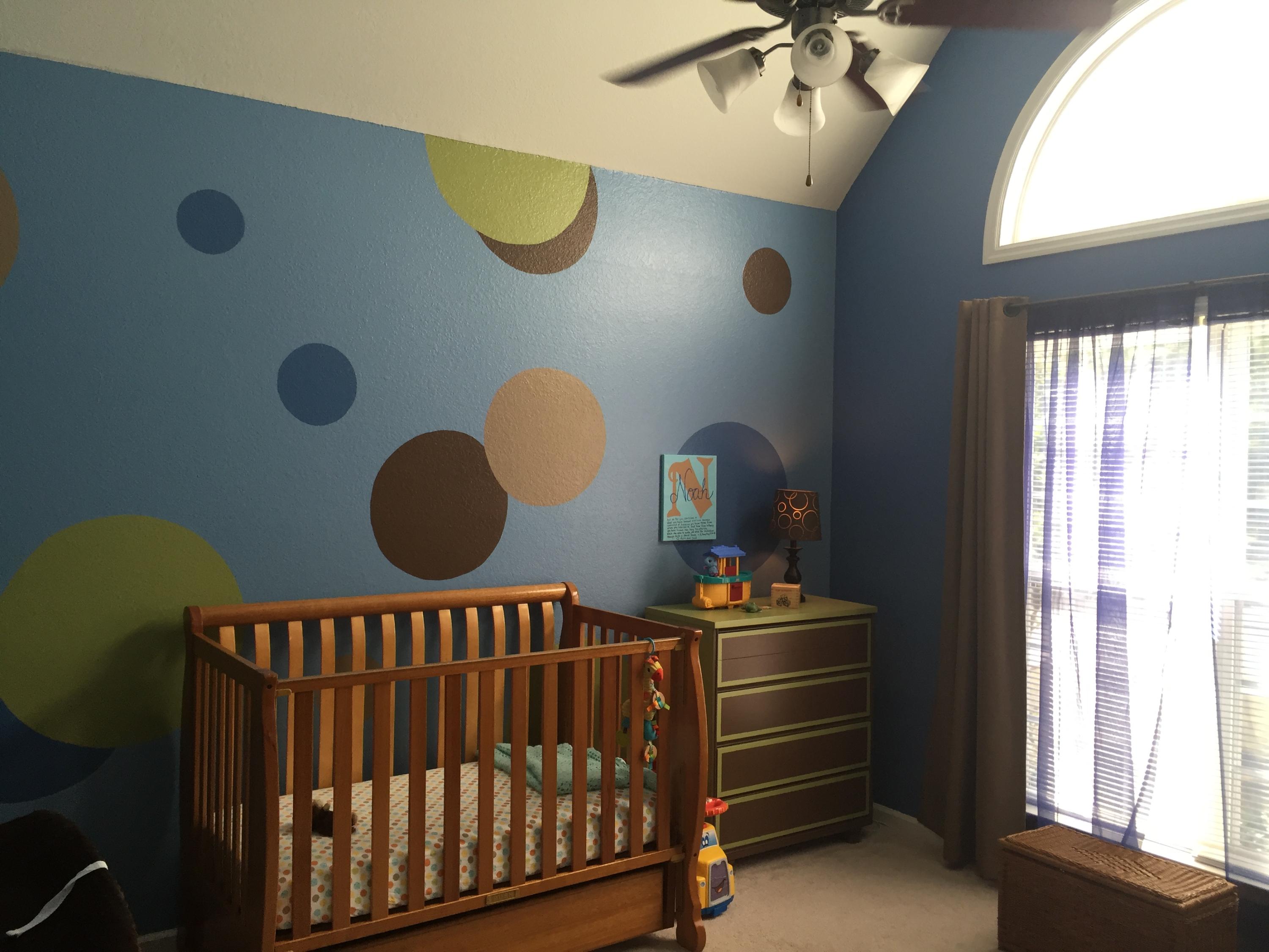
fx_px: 1063
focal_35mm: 29
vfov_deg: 48.2
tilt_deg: -0.8
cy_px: 476
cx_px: 634
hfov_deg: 61.7
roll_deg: -1.3
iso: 32
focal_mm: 4.15
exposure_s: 1/40
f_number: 2.2
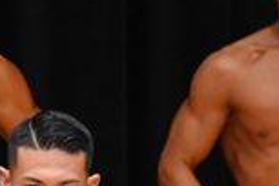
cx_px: -231
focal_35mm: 1595
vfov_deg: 0.9
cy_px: 445
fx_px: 12360
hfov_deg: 1.3
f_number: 5.6
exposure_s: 1/400
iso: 4000
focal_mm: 210
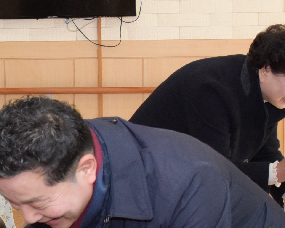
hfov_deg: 11.8
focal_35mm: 163
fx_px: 1375
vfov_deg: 9.5
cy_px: 158
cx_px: 52
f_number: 8
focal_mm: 36
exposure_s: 1/200
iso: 3200
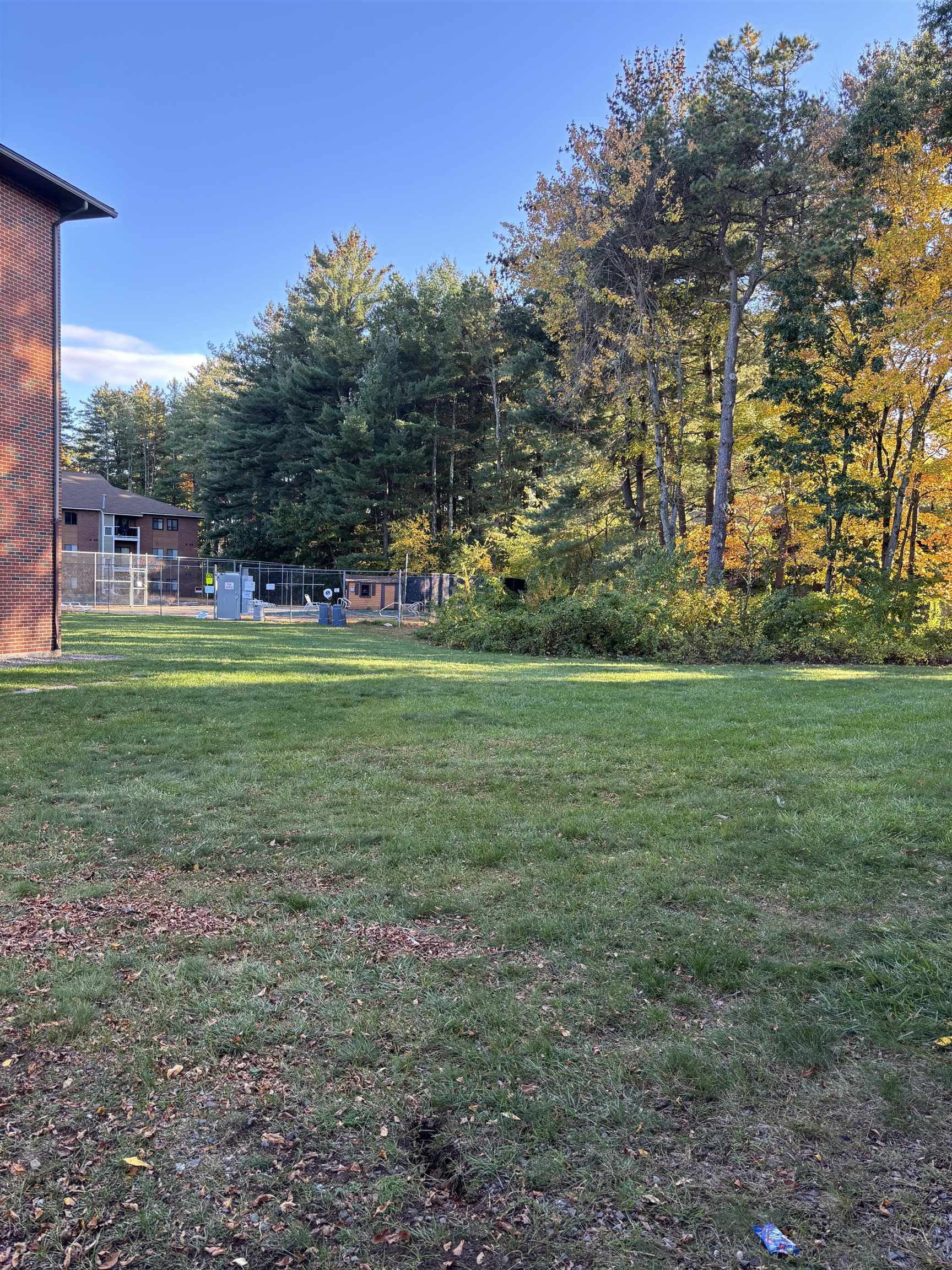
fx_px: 953
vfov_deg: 67.3
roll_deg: -3.2
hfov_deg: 53.1
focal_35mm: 26
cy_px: 635
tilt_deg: -2.6
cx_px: 476
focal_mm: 5.96
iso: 40
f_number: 1.6
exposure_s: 1/144
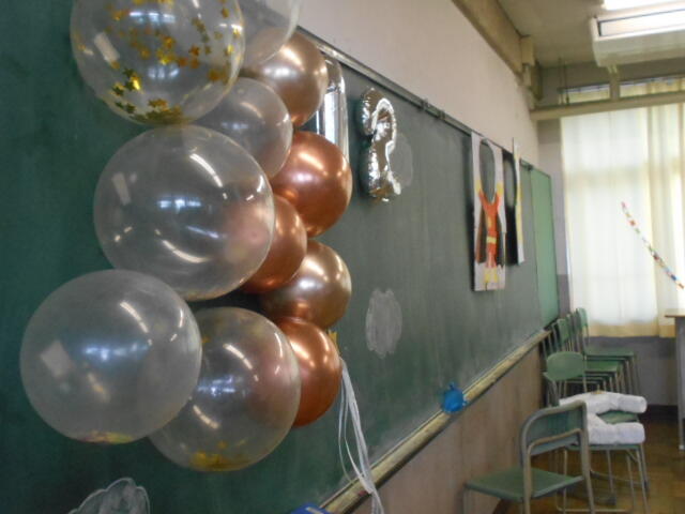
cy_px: 257
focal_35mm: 39
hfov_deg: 47.9
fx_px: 772
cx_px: 342
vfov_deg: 36.8
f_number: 3.9
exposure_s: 1/100
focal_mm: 6.7
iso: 800
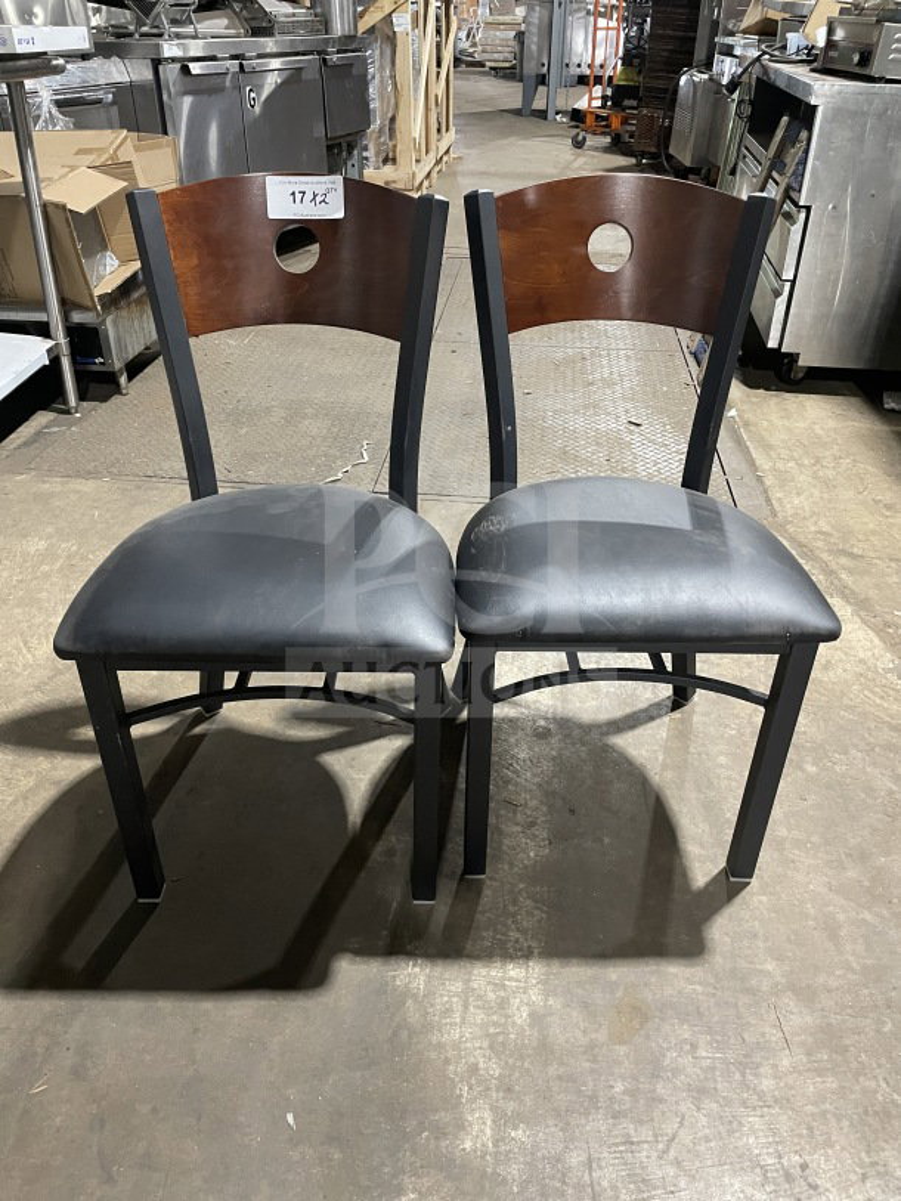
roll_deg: +0.9
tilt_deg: -32.3
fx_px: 902
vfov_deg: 67.3
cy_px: 600
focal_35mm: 26
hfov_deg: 53.1
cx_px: 450
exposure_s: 1/55
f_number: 1.6
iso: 500
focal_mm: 4.2
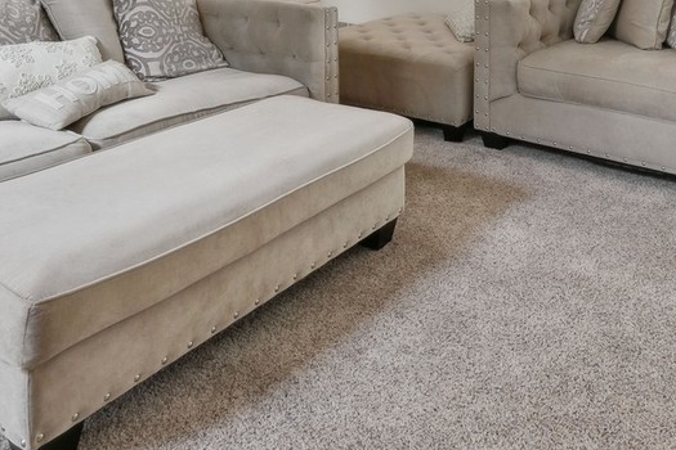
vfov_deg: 29.7
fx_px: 695
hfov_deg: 51.2
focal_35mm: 37
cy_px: -117
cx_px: 435
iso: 400
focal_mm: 12
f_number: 8
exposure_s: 1/20
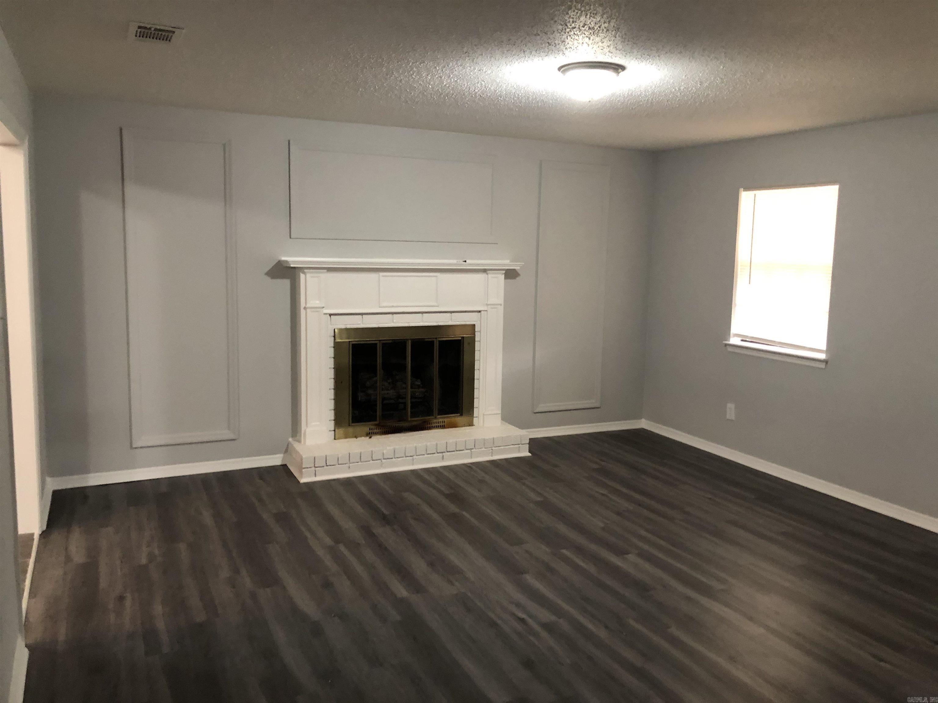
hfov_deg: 63.4
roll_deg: +0.9
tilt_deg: -7.9
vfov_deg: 49.7
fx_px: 759
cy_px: 352
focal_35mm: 28
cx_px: 469
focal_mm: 3.99
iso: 100
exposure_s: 1/12
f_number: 1.8
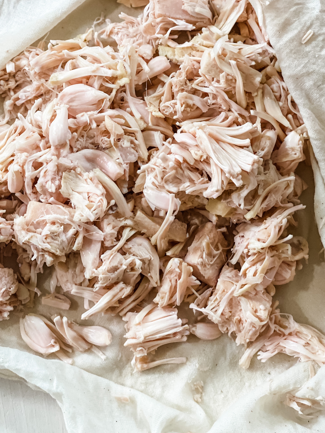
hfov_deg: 21.3
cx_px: 158
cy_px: 166
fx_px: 864
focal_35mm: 69
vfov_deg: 28.1
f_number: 2
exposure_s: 1/40
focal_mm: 6
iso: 160
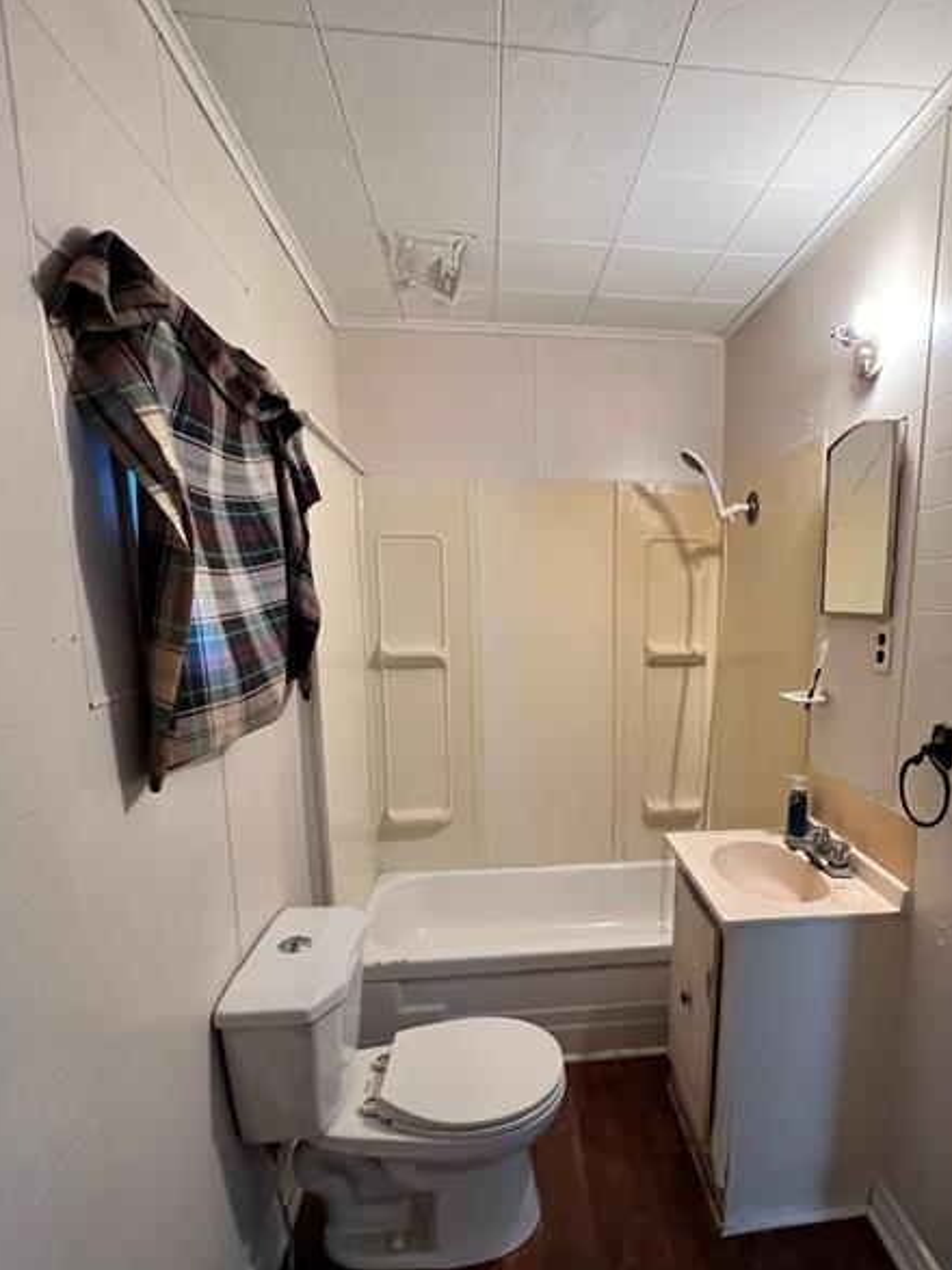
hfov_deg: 73.9
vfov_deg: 90.5
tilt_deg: -8.2
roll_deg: +1.5
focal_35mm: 17
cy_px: 720
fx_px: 624
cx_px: 571
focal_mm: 1.57
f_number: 1.8
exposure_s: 1/60
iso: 500
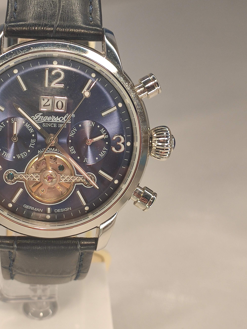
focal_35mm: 78
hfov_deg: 18.8
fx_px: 742
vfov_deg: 25.0
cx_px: 71
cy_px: 143
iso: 169
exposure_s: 1/100
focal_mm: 4.77
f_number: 1.75
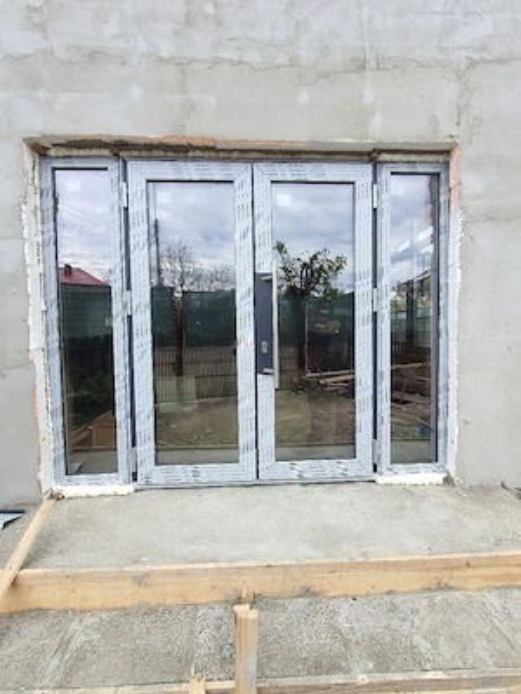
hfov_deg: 89.9
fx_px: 261
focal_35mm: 13
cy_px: 347
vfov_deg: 106.2
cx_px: 260
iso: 50
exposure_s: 1/357
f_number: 2.2
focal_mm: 1.8
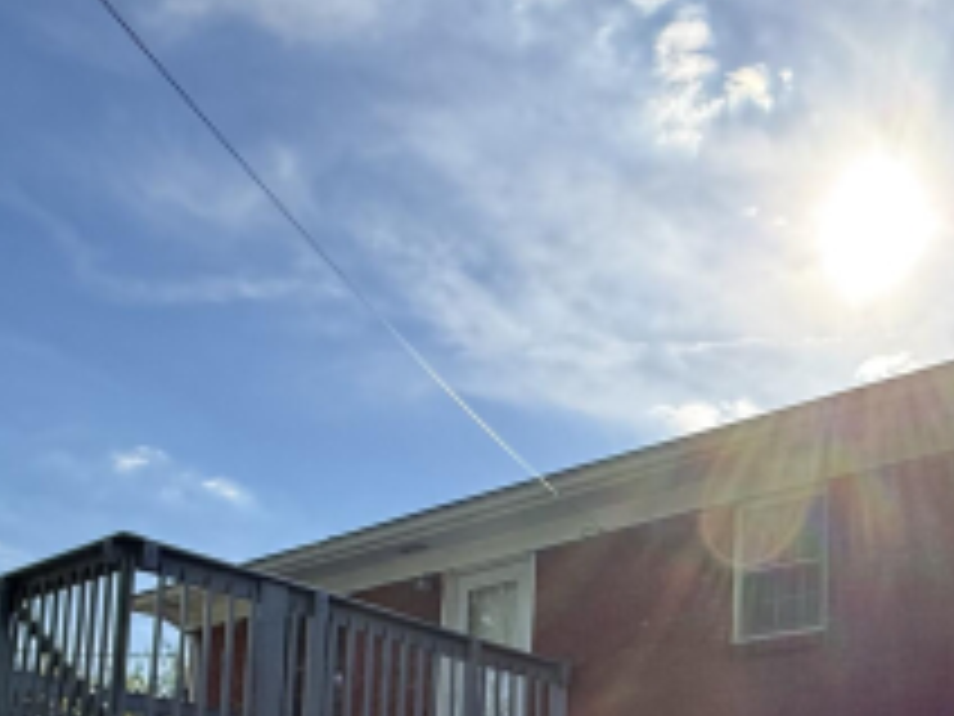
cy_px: 802
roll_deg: -1.3
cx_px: 646
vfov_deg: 29.4
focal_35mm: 44
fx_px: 1213
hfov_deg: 42.3
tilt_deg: +8.3
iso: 64
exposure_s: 1/1613
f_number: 2.2
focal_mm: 2.22
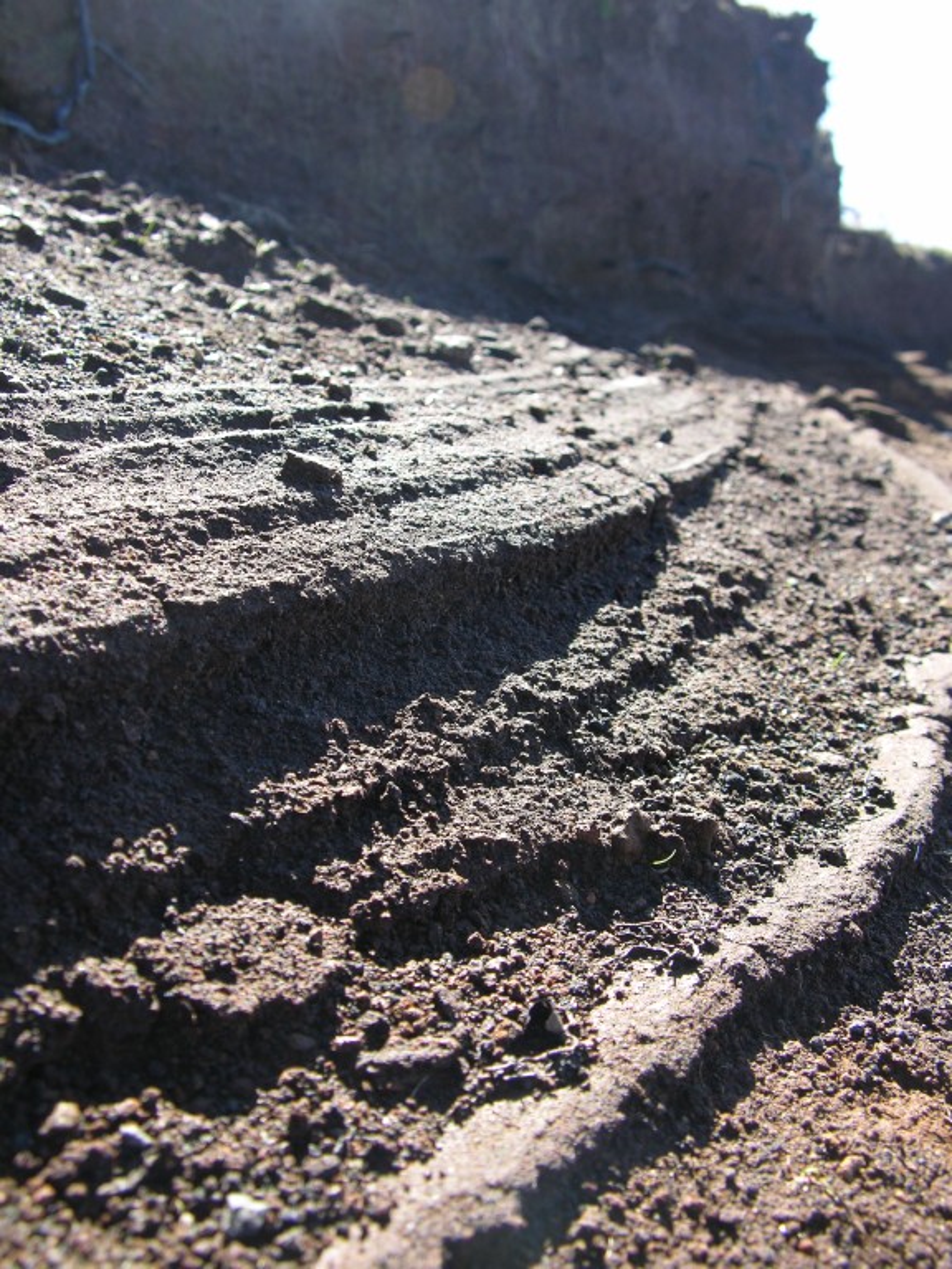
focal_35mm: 35
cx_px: 476
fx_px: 1283
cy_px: 634
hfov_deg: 40.7
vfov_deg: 52.6
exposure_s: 1/92.6
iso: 50
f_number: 4
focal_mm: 8.9
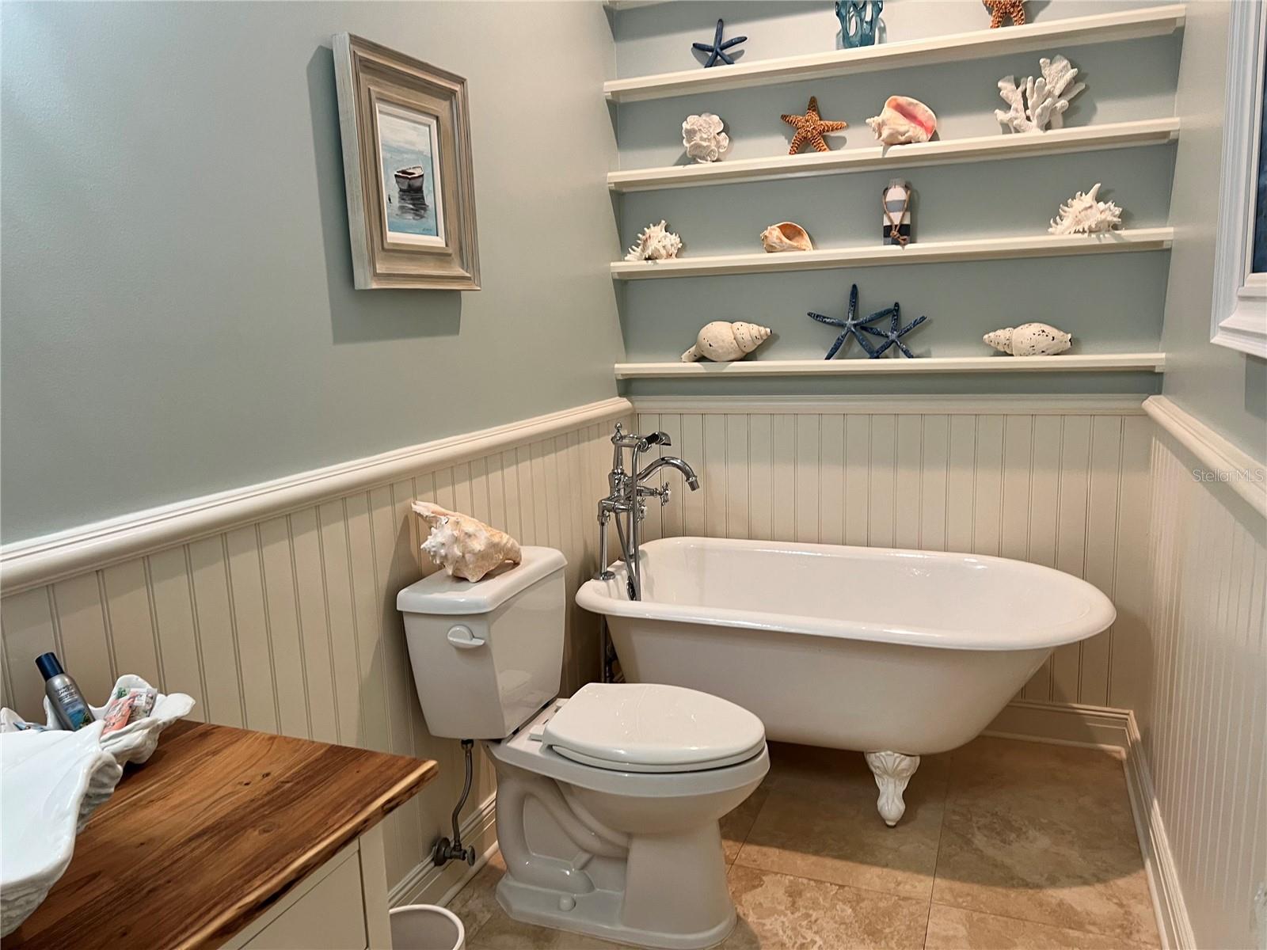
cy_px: 475
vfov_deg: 53.1
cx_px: 634
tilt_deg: -9.8
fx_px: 952
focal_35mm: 26
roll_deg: +2.2
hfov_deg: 67.3
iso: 80
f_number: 1.5
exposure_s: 1/60
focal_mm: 5.7
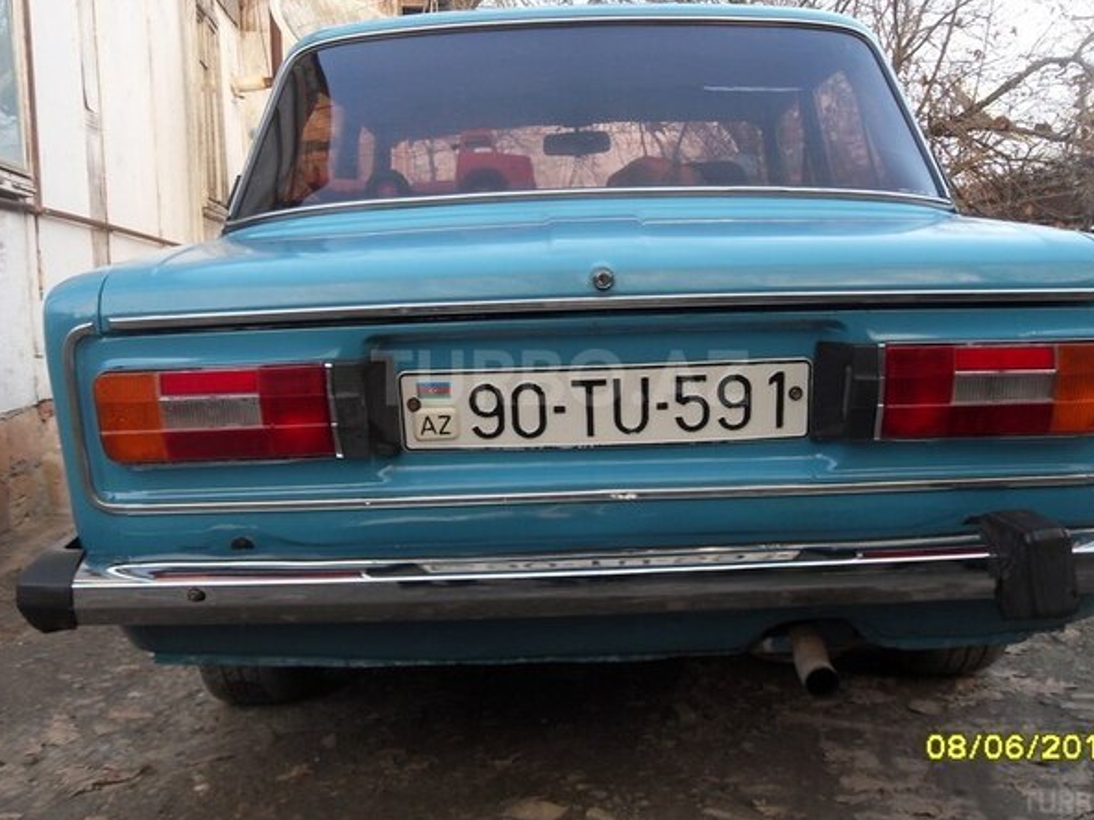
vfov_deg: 36.8
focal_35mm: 39
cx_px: 560
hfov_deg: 47.9
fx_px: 1233
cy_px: 378
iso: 80
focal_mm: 6.3
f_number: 3.5
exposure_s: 1/45
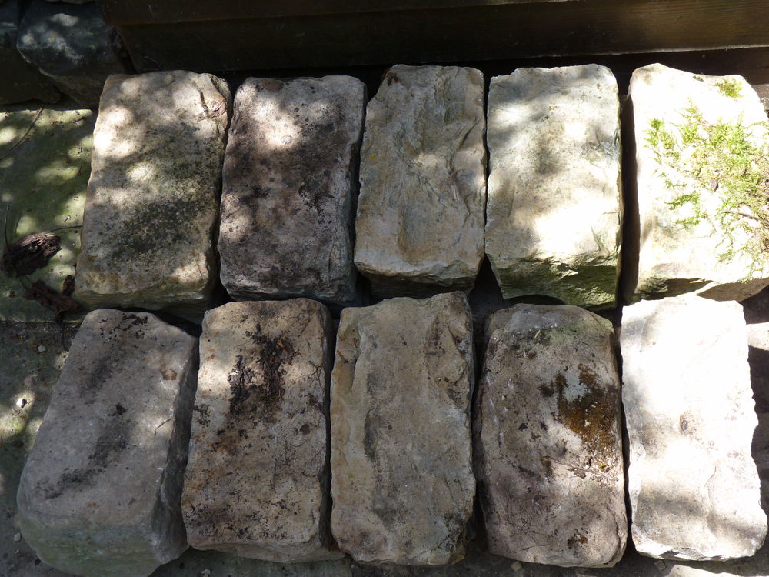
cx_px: 384
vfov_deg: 34.3
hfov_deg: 44.8
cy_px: 288
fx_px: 933
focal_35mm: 42
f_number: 3
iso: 80
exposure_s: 1/125
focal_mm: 7.4
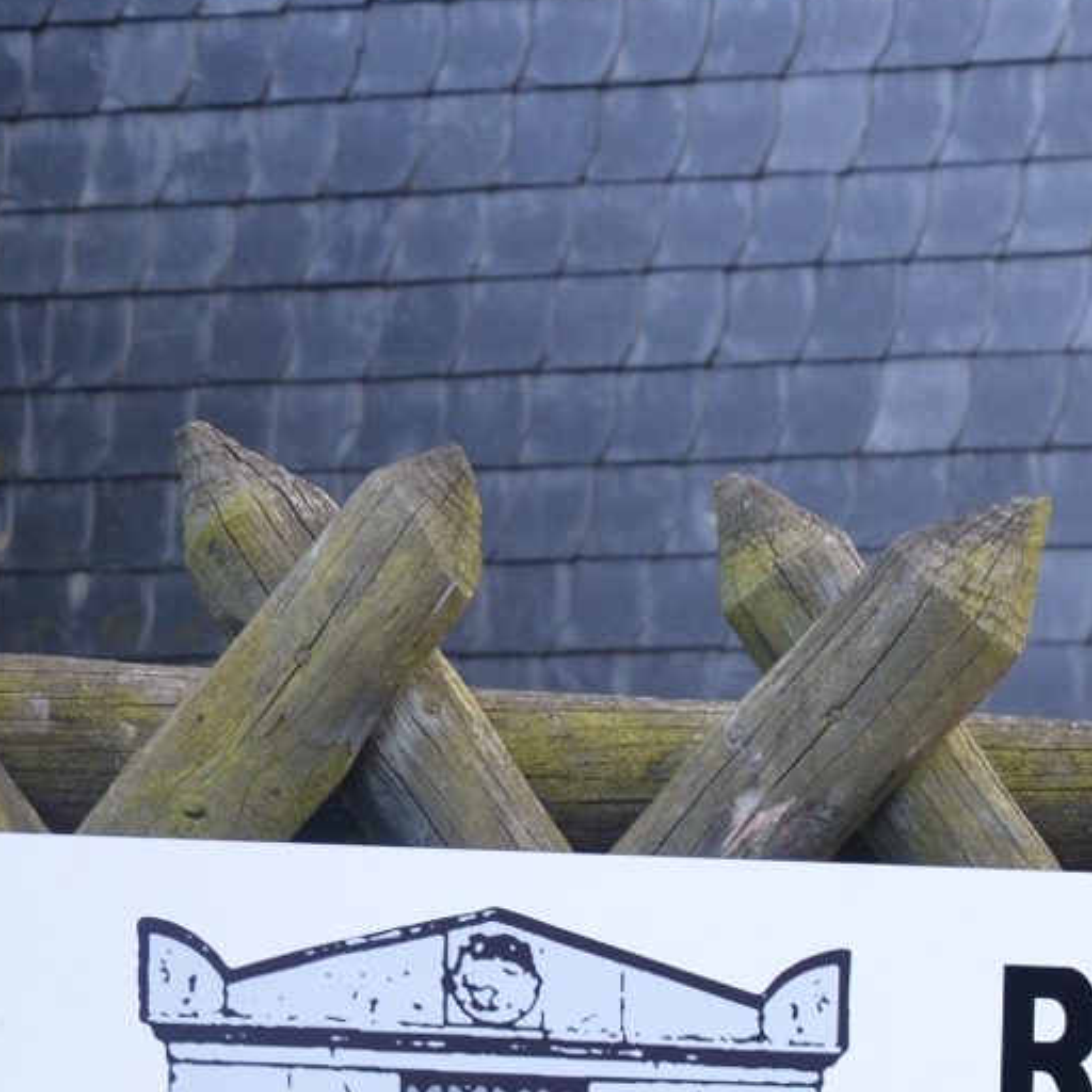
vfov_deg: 15.9
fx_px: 3747
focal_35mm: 105
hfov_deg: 15.8
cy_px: 1324
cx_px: 1386
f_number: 4.5
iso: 400
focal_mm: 22
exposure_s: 1/80
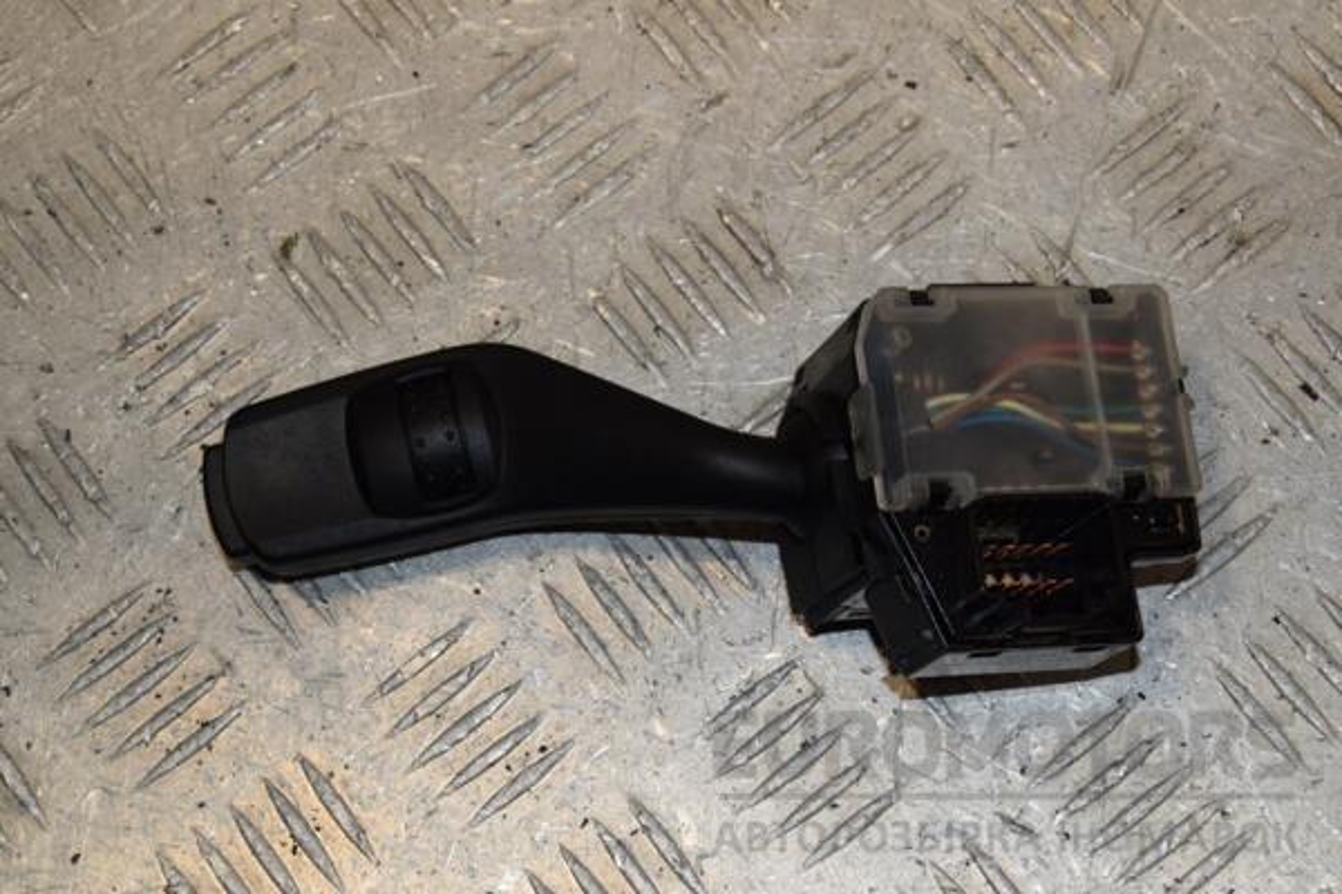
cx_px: 671
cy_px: 447
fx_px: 2796
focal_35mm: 75
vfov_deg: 18.2
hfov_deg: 27.0
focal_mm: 50
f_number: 11
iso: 800
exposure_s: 1/200
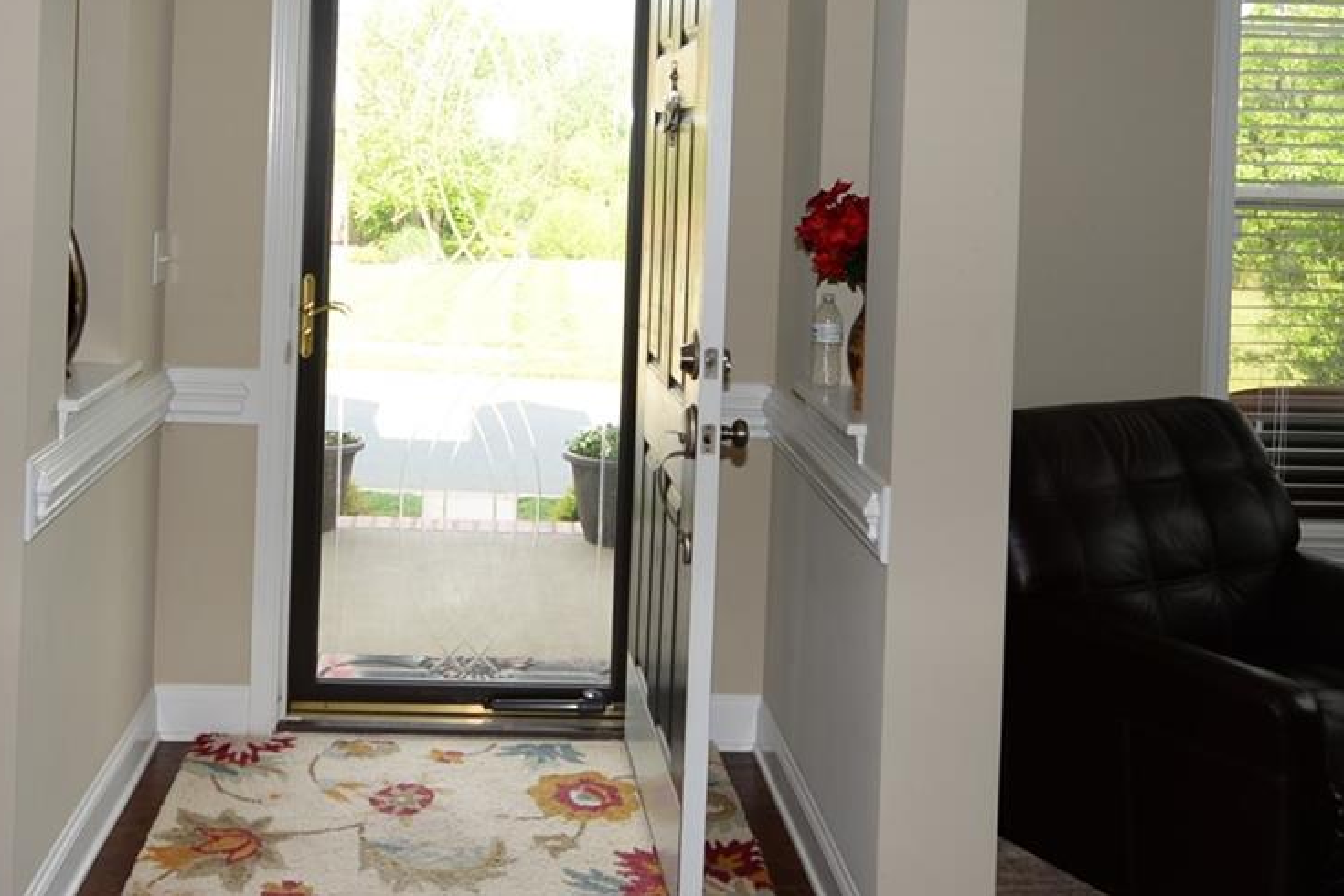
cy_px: 156
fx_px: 1456
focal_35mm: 39
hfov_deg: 49.3
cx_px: 560
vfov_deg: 33.1
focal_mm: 14
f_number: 4.5
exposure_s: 1/80
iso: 100
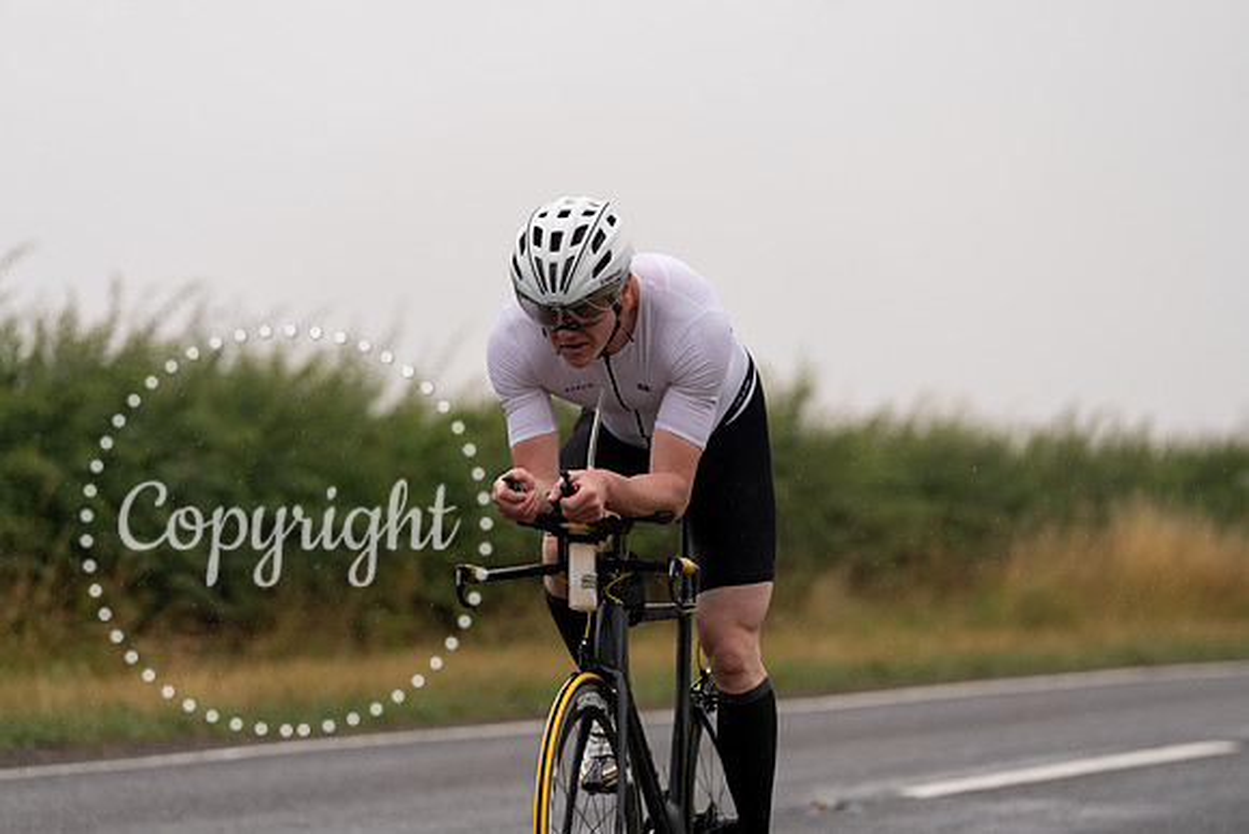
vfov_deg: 7.3
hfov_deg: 10.9
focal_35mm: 188
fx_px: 6524
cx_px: 624
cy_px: 417
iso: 100
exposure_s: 1/1000
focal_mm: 188
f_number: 4
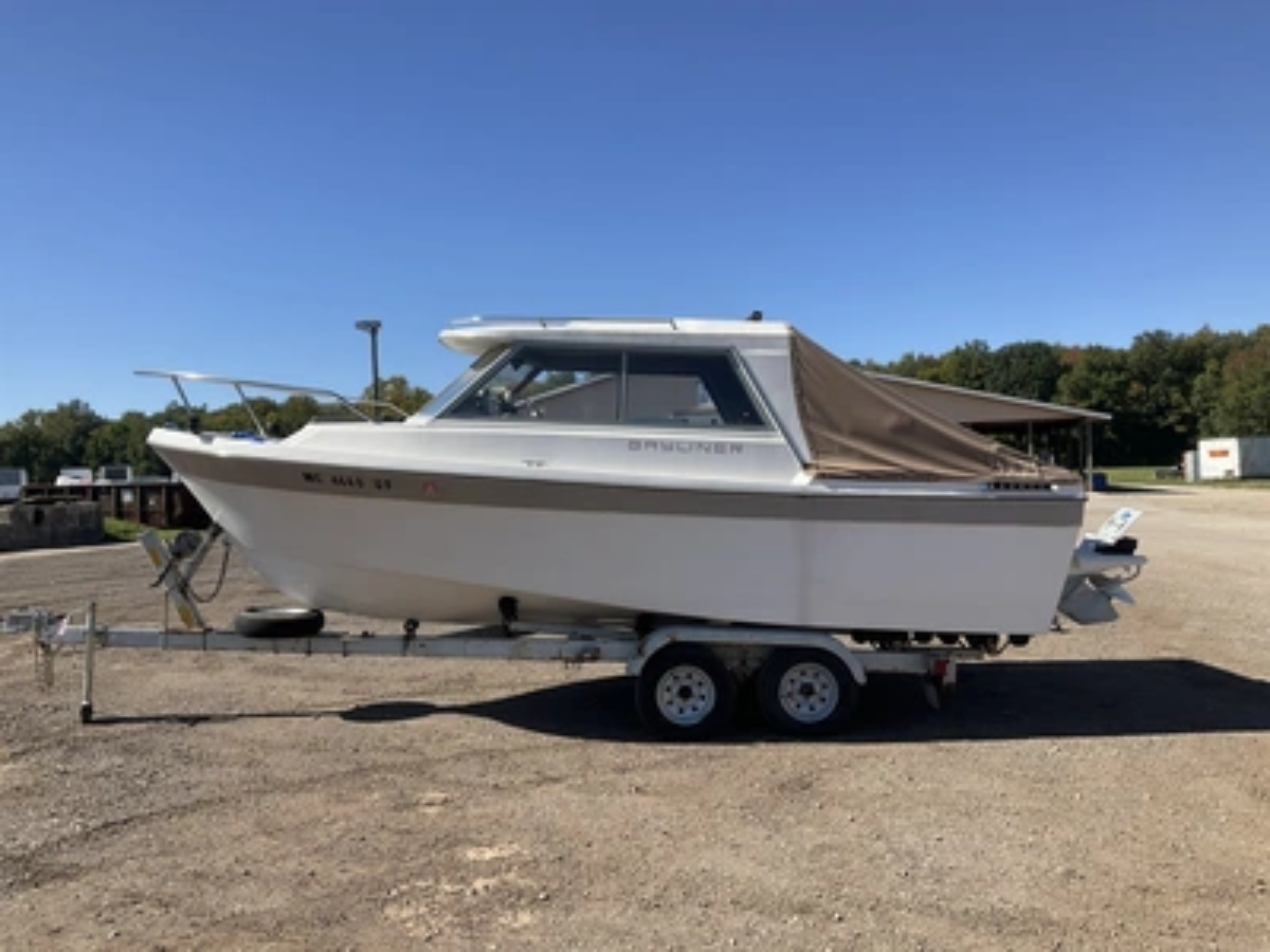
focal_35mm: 29
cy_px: 476
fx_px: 1064
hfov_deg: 61.7
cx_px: 635
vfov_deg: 48.2
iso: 25
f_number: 1.8
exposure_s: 1/1730
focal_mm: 3
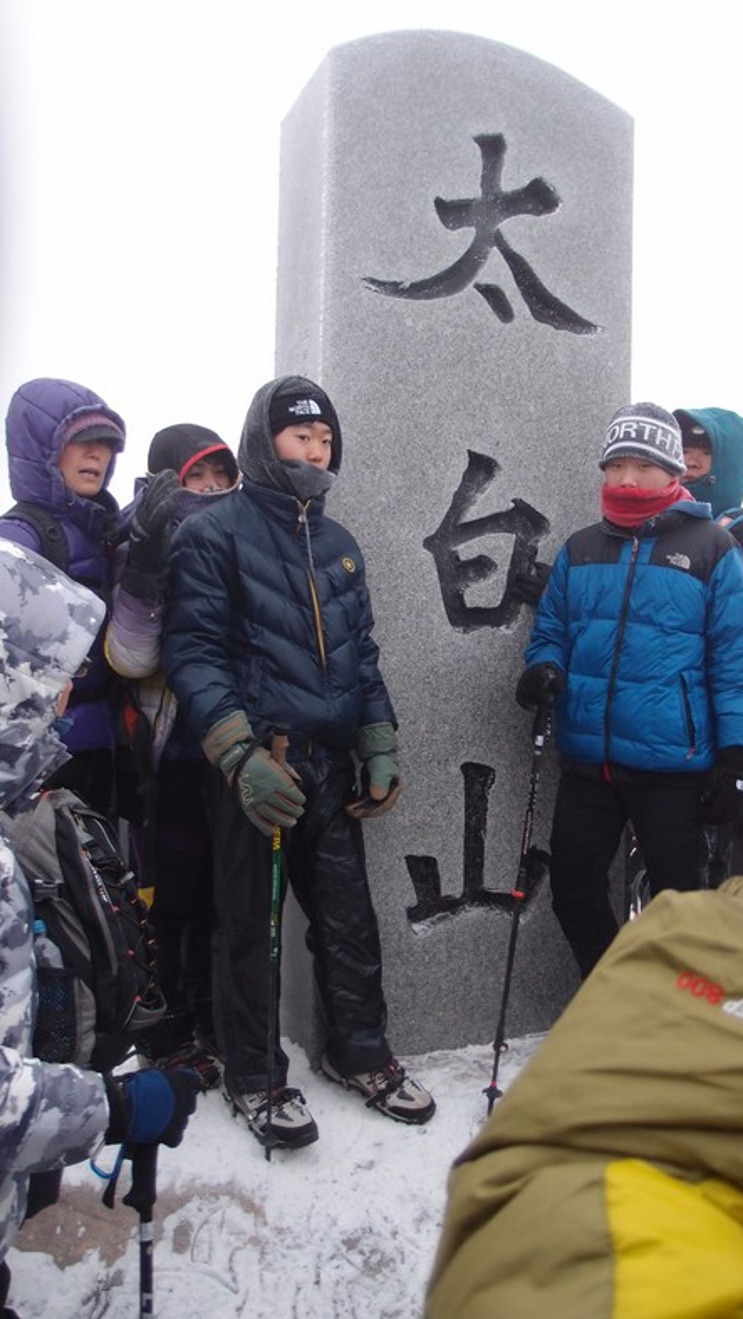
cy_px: 669
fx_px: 1085
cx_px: 449
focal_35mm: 31
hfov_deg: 37.6
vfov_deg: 62.6
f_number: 1.8
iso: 200
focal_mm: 6
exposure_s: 1/60
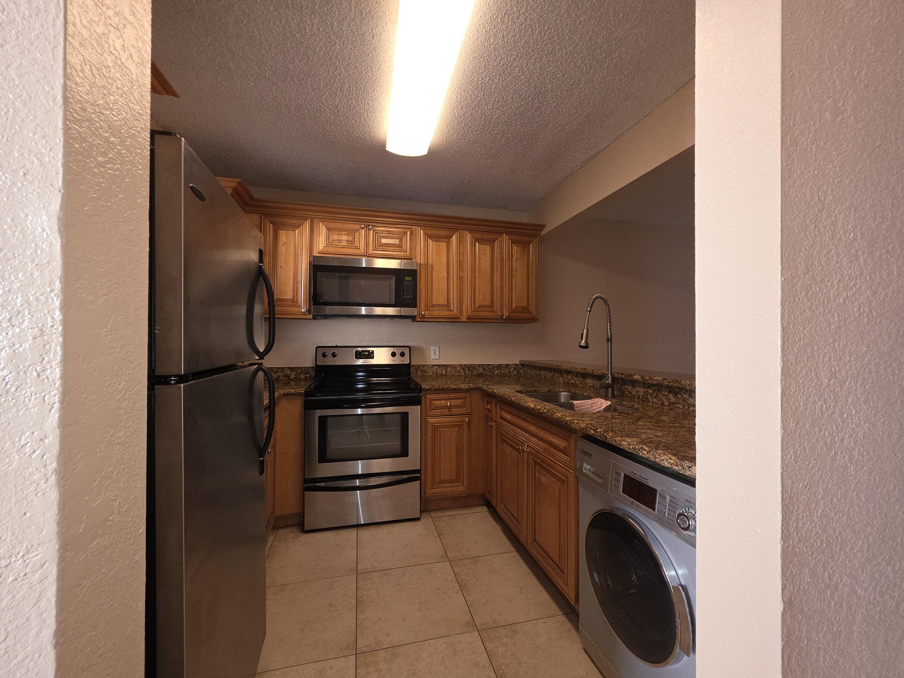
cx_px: 452
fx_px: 339
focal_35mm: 13
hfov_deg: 106.2
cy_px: 339
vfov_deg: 89.9
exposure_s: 1/60
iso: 100
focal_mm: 2.2
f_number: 1.9
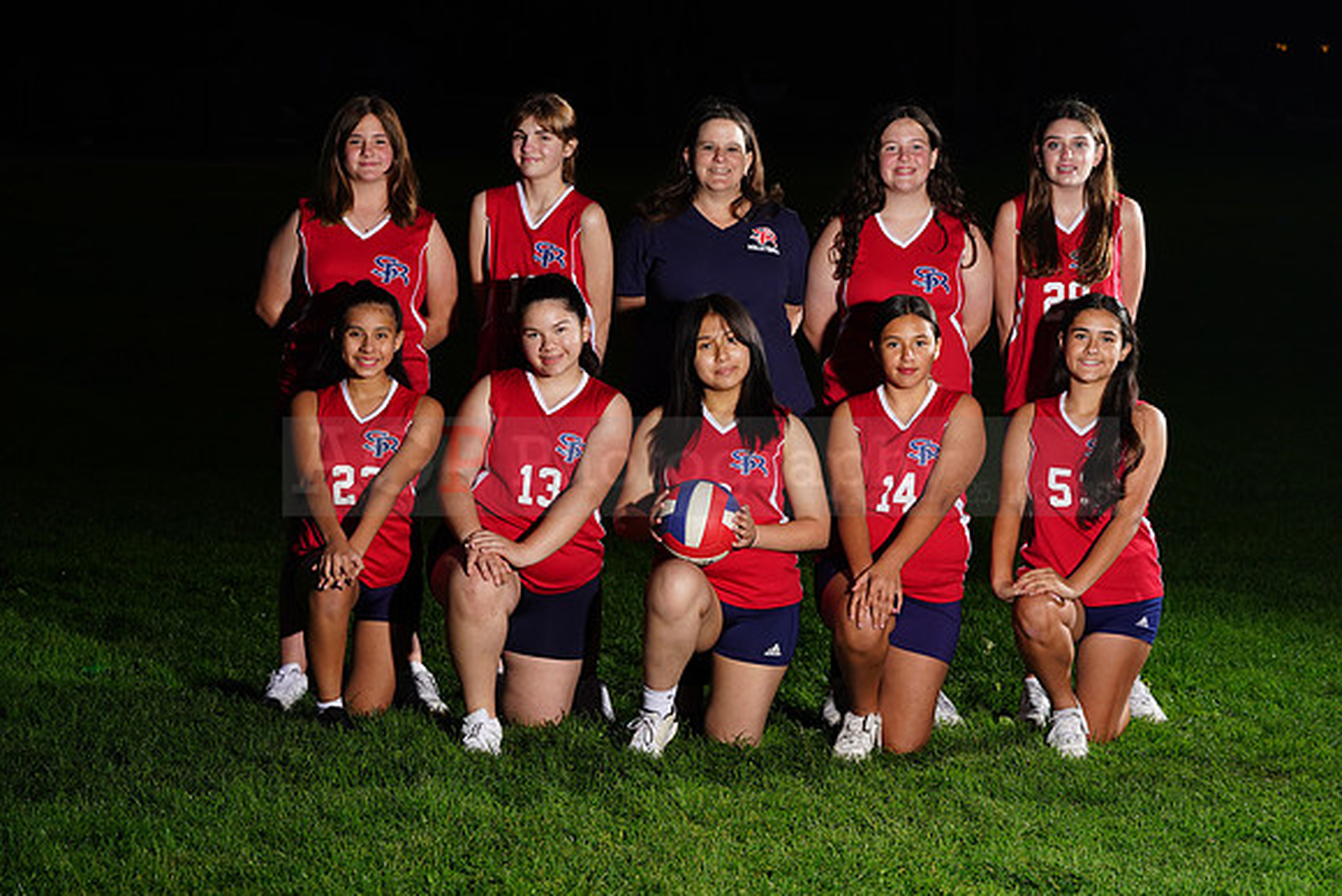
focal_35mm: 100
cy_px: 448
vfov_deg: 13.7
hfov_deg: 20.4
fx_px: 3728
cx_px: 671
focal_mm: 100
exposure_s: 1/125
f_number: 8
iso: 400
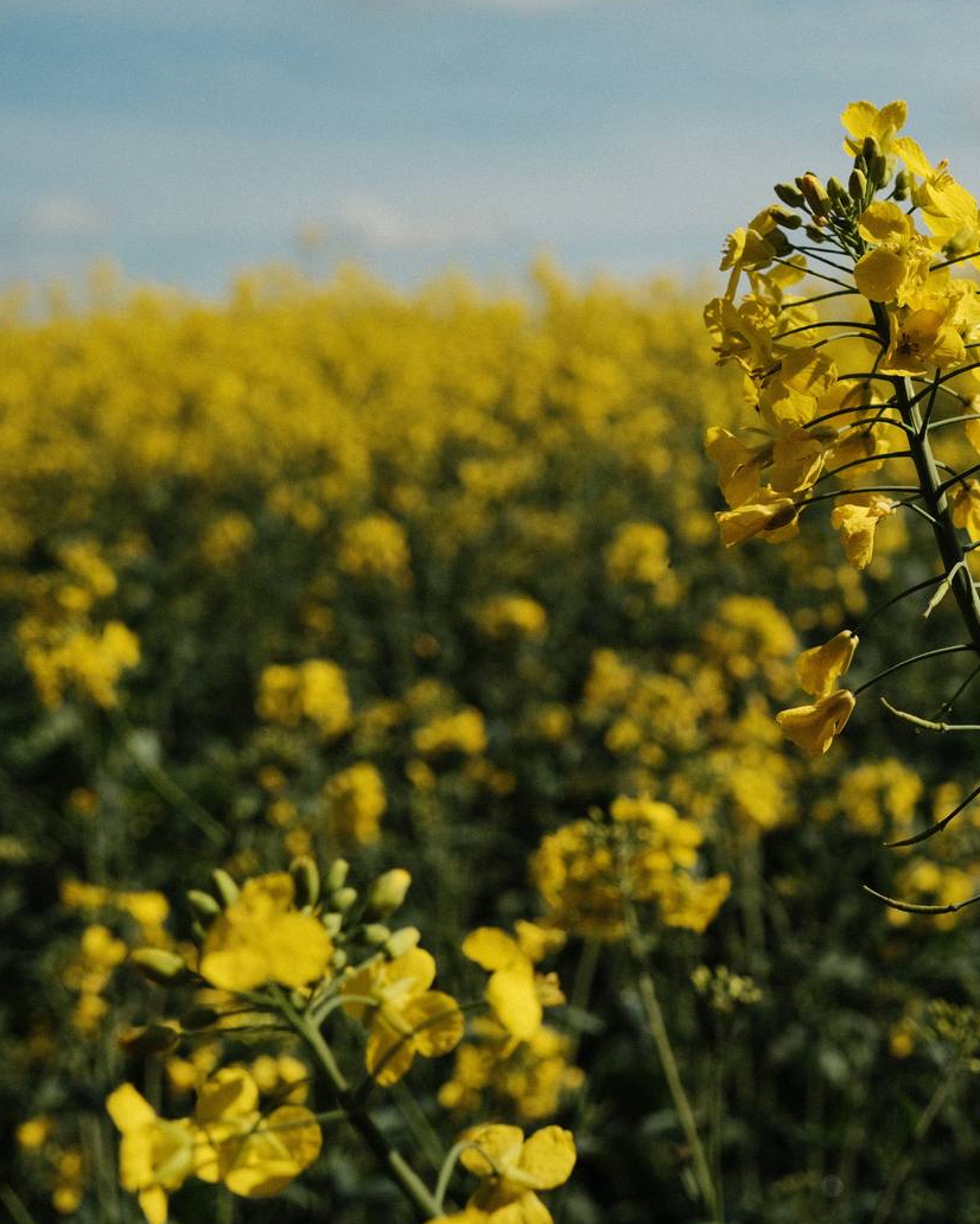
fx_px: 2320
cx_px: 897
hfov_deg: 23.2
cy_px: 601
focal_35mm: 64
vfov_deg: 29.6
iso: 640
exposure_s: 1/4700
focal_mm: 29.2
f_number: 5.6
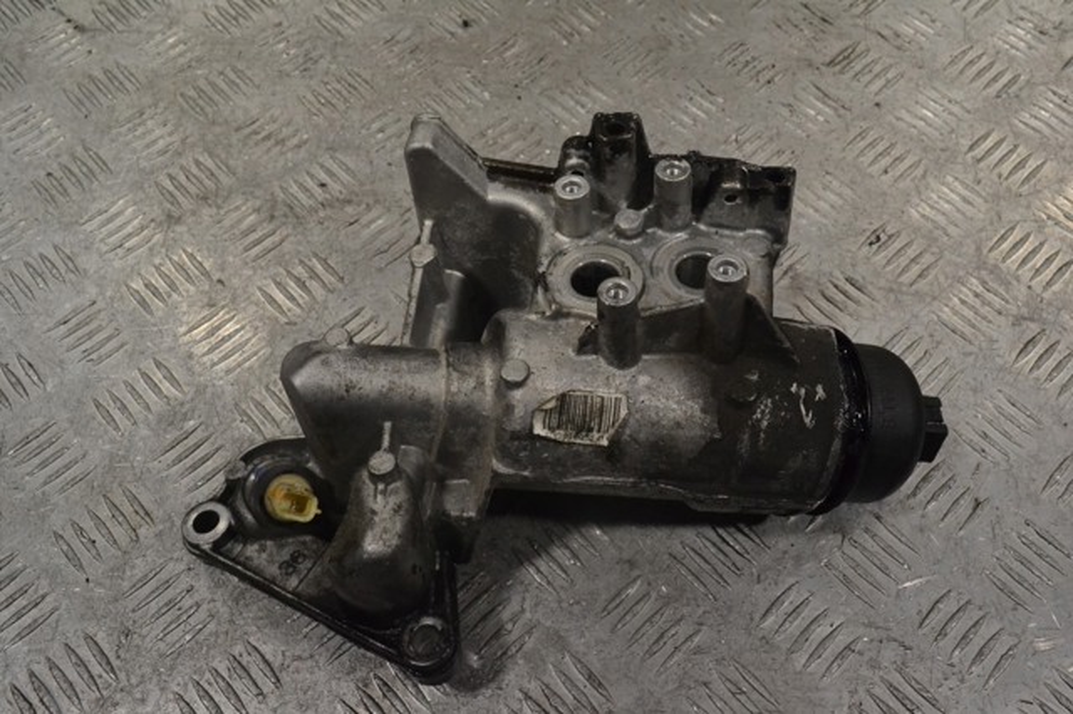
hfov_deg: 57.2
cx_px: 536
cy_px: 357
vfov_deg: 39.9
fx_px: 983
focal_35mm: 33
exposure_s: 1/400
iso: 3200
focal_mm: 22
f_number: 10
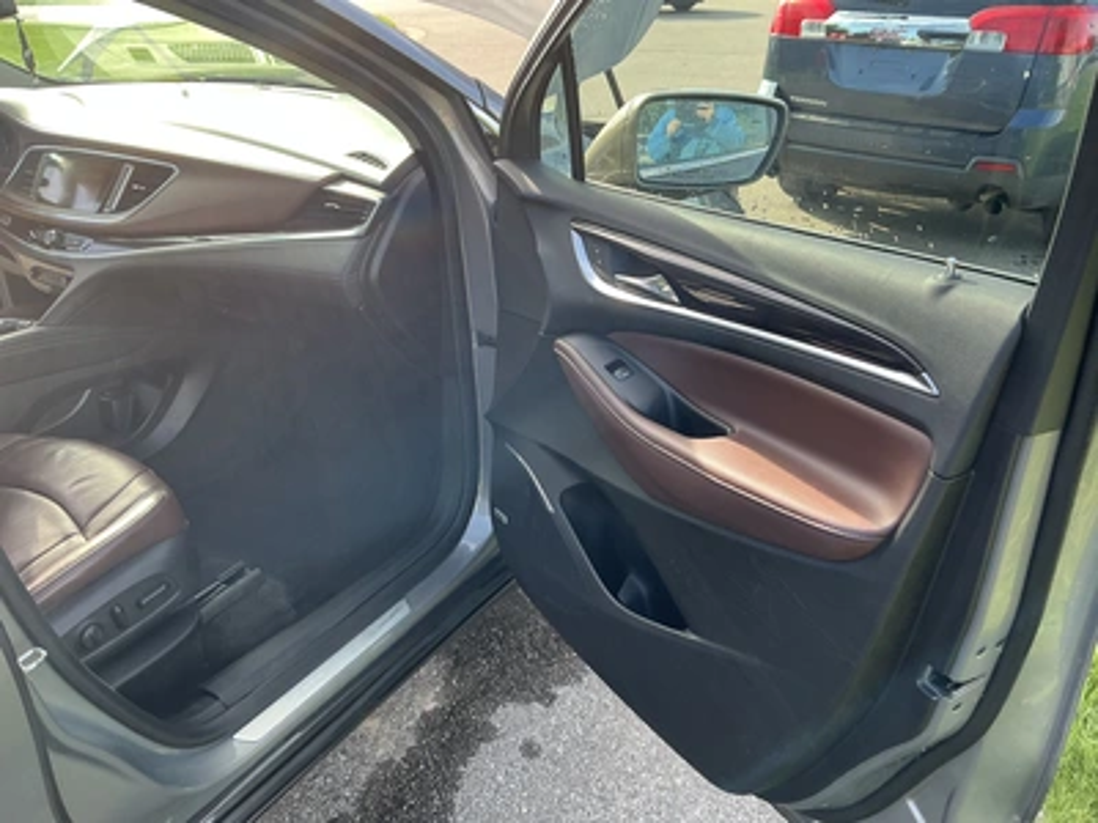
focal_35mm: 28
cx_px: 549
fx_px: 888
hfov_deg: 63.4
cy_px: 412
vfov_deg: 49.7
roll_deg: +0.5
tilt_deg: -24.2
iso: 20
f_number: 1.8
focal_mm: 3
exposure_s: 1/125
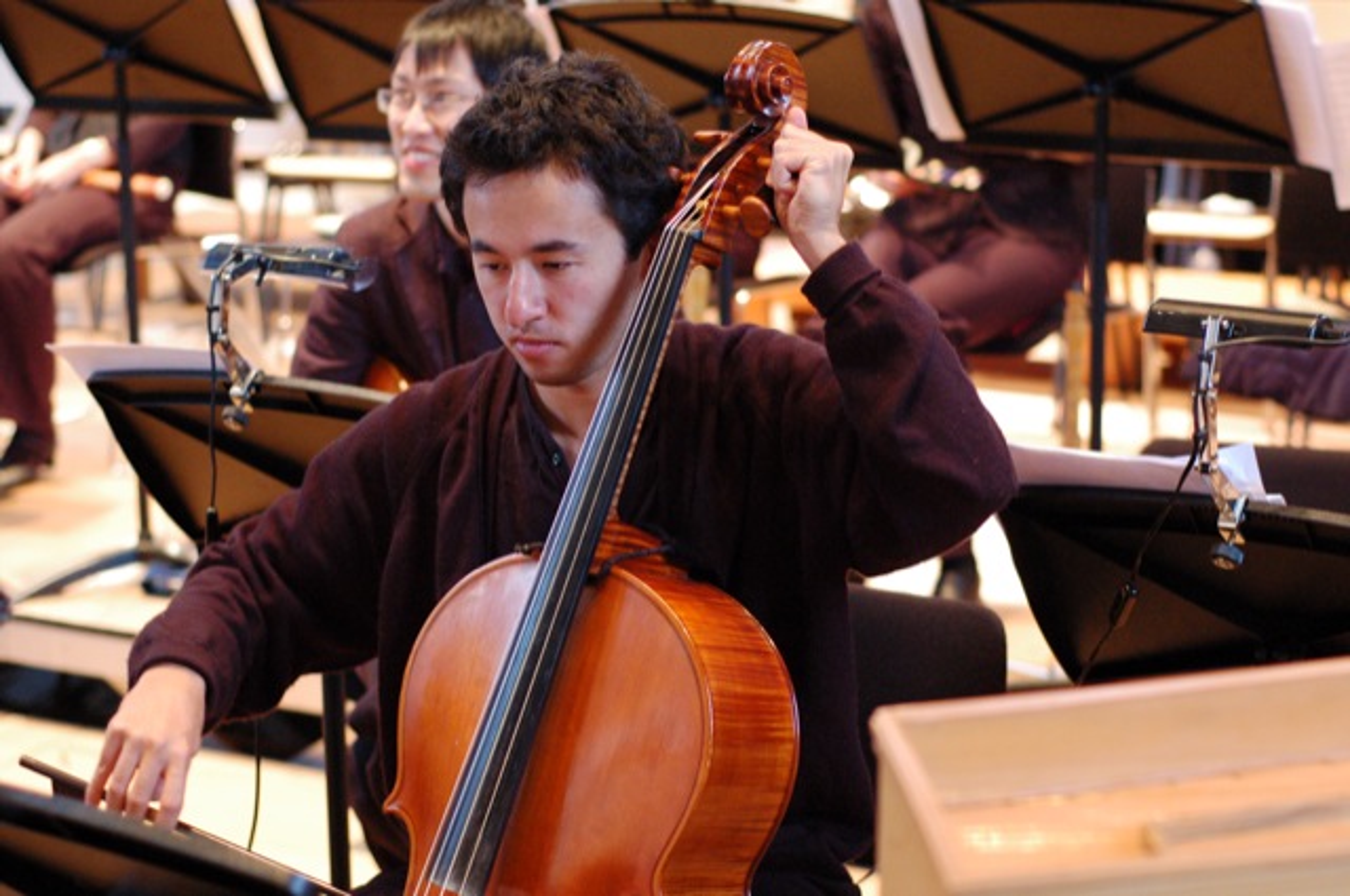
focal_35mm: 75
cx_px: 675
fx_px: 2809
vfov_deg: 18.1
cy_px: 448
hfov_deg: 27.0
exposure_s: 1/30
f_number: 2.8
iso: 1600
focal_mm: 50
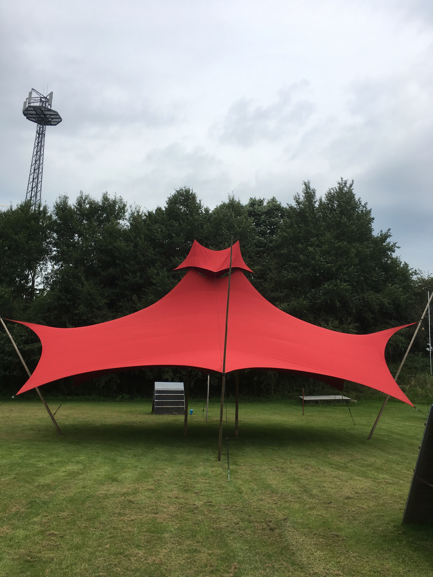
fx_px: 484
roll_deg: -1.9
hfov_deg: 48.2
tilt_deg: +8.9
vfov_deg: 61.7
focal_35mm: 29
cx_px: 216
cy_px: 288
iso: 25
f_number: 2.2
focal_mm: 4.15
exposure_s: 1/1508
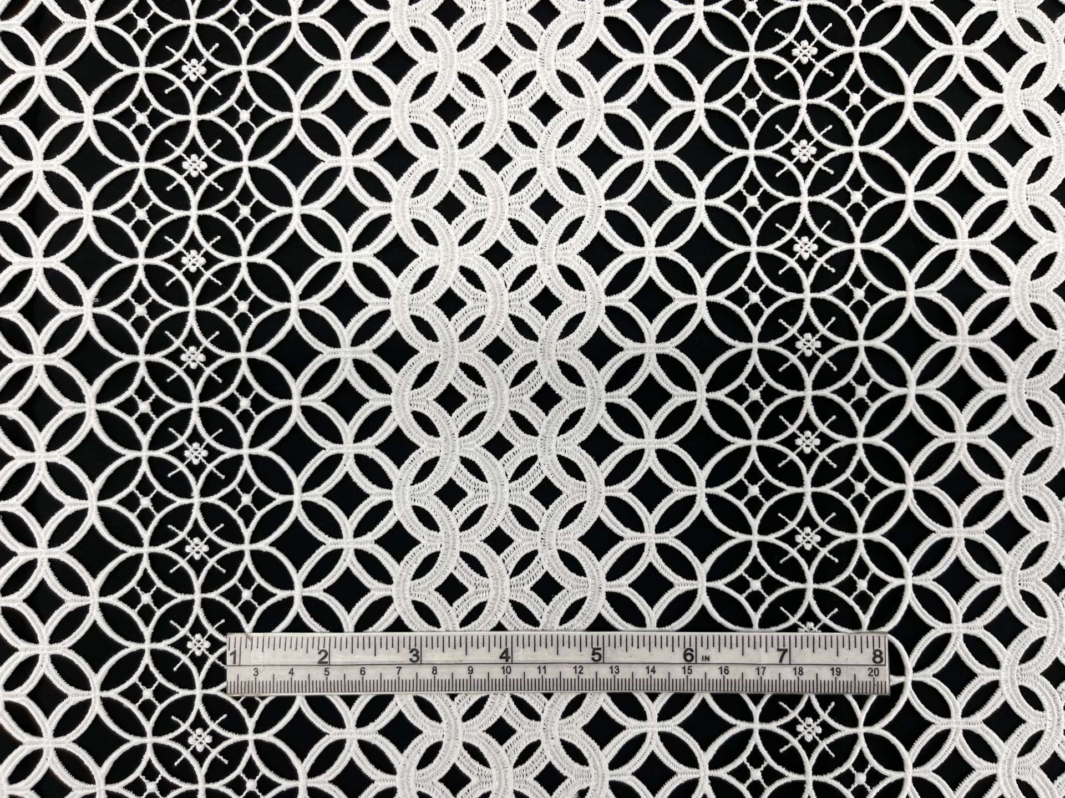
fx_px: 800
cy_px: 399
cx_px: 532
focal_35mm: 26
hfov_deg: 67.3
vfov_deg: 53.0
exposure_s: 1/120
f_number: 1.6
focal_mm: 5.1
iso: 100
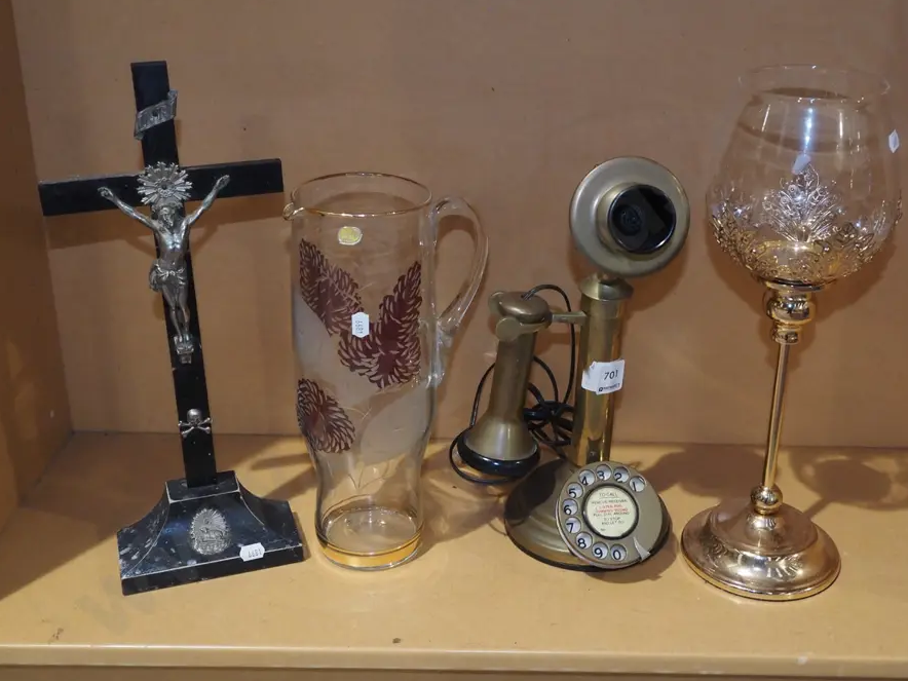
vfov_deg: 32.9
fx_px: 1154
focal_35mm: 44
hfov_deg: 42.9
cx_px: 507
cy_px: 309
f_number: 5.6
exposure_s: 1/60
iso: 1600
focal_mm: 19
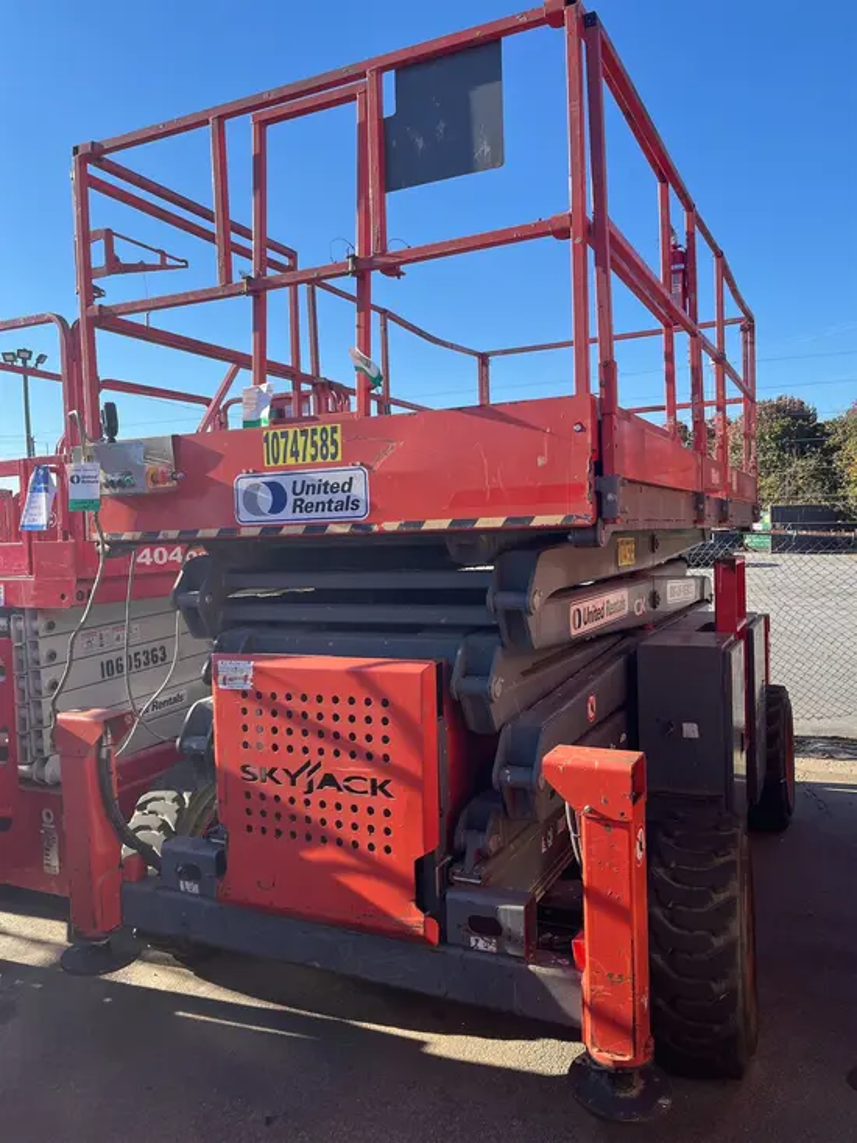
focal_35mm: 26
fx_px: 858
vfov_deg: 67.3
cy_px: 572
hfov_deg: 53.1
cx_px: 428
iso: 50
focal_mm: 5.1
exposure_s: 1/1458
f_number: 1.6
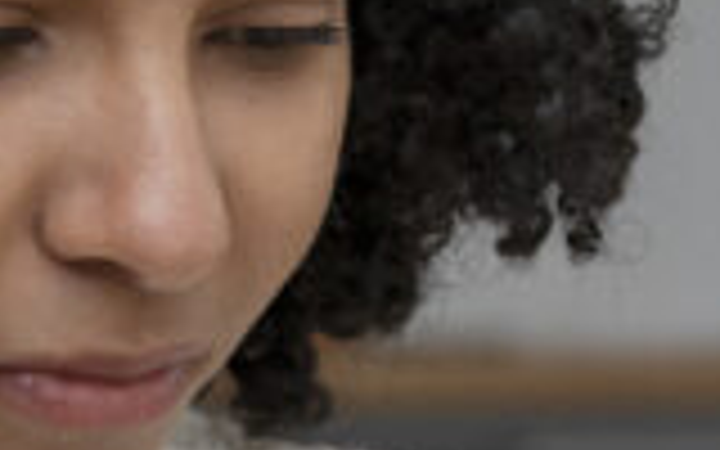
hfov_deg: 6.4
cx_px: -76
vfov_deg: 4.0
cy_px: 605
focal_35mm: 326
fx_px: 6397
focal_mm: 50
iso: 640
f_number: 3.2
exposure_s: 1/200
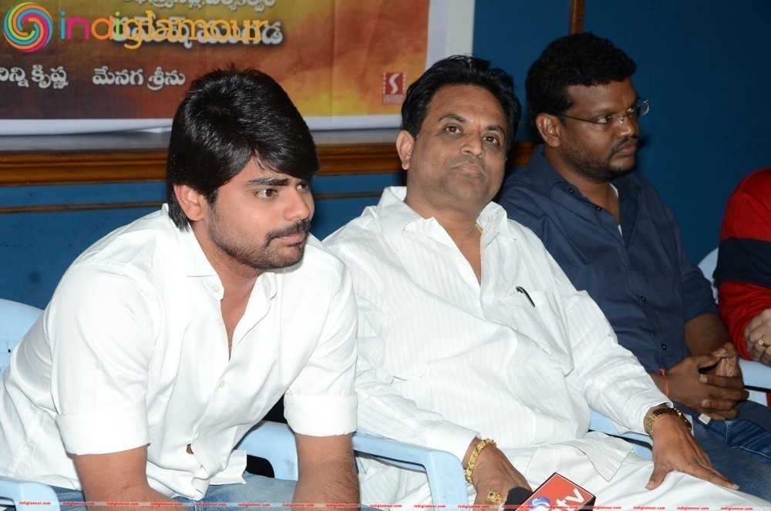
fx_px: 2565
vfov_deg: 11.4
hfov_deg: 17.1
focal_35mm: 120
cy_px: 256
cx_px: 386
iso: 640
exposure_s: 1/125
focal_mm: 80
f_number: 6.3
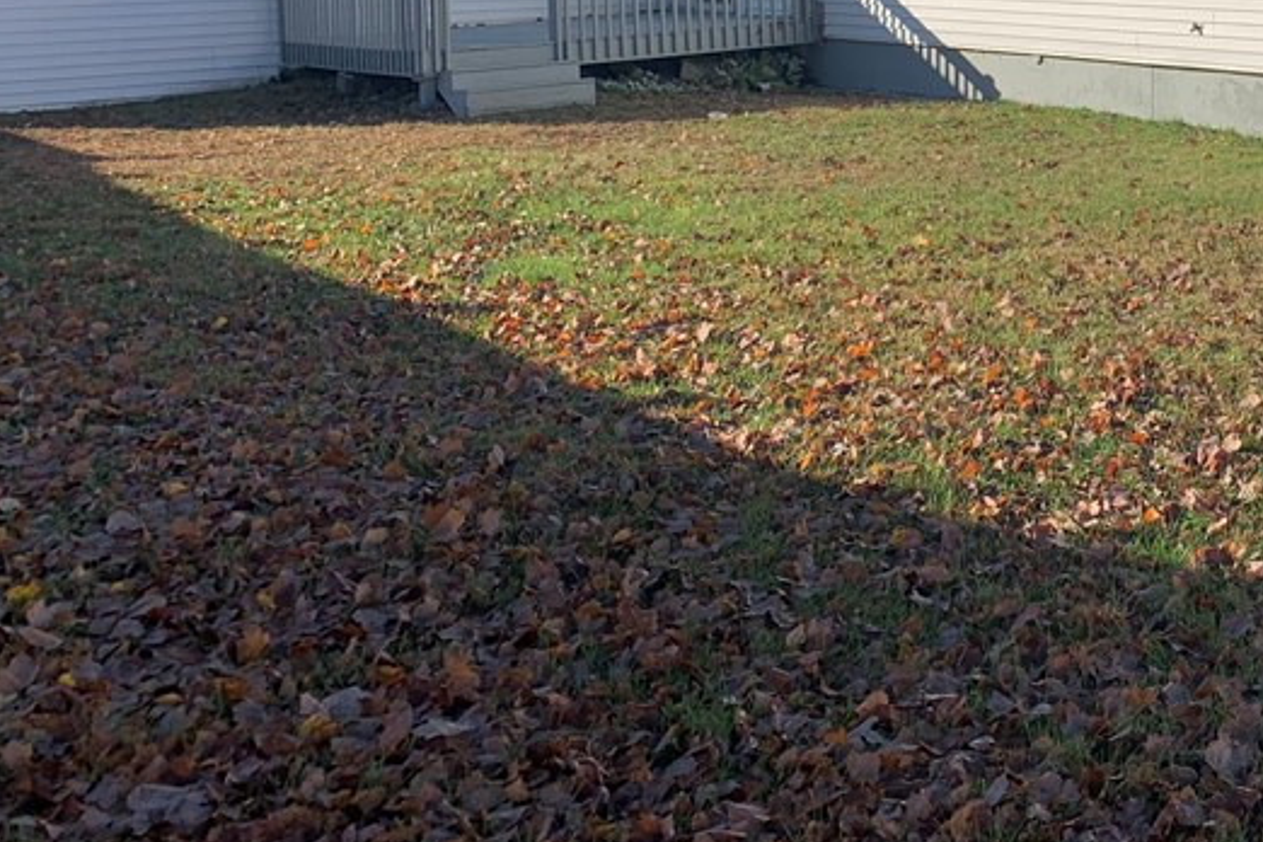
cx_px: 1118
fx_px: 1859
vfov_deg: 24.2
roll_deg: +0.5
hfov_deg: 35.5
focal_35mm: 53
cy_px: -31
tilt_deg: -1.2
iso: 25
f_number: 1.8
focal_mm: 4.25
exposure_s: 1/1916
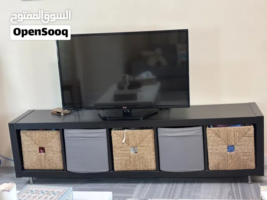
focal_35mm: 52
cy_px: 100
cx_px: 134
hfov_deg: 36.8
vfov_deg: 28.0
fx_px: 401
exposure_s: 1/33
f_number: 1.6
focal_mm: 5.96
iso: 125
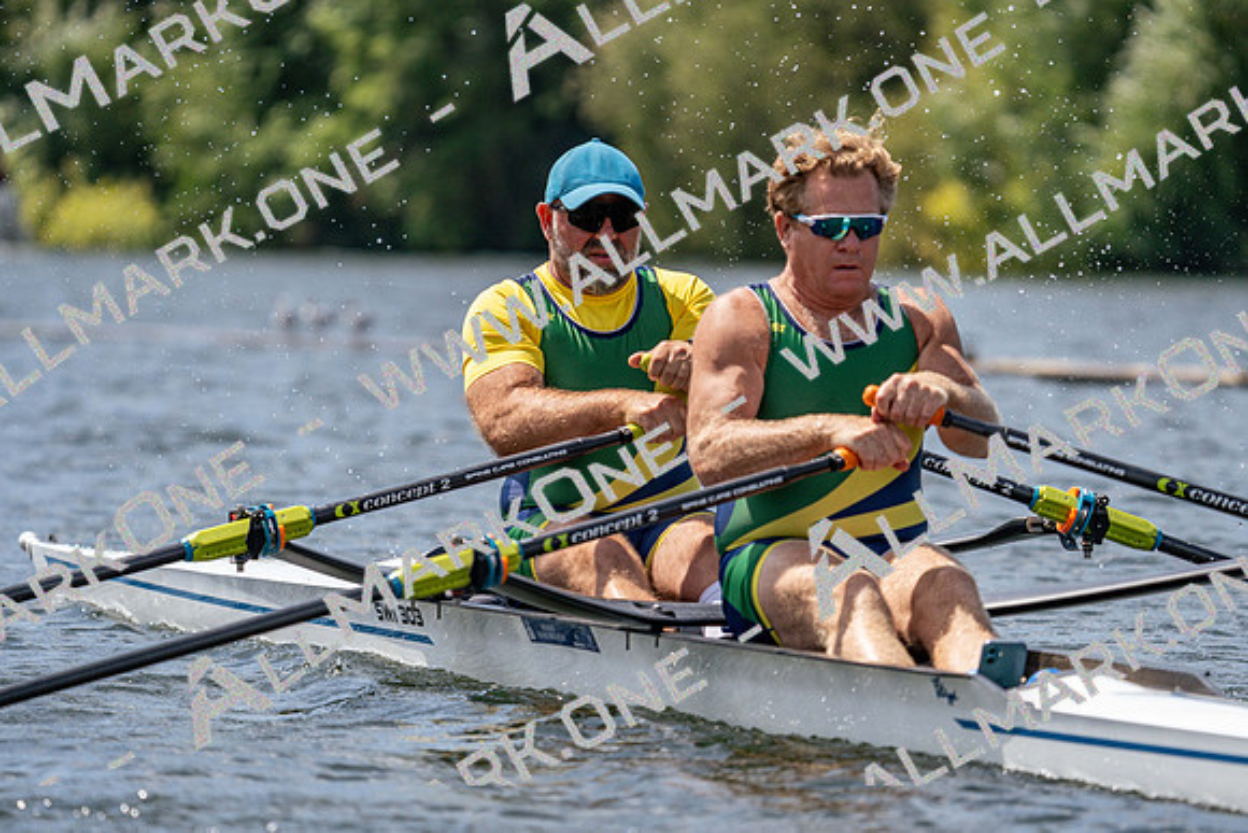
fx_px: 11928
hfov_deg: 6.0
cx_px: 624
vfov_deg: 4.0
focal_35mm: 344
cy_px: 416
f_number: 6.3
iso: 250
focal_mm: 344
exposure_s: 1/2000
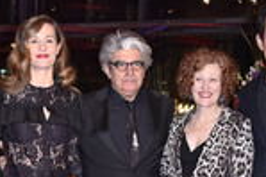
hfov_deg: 16.9
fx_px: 893
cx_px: 85
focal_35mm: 121
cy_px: 234
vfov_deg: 11.0
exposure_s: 1/250
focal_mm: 40
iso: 1600
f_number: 5.6
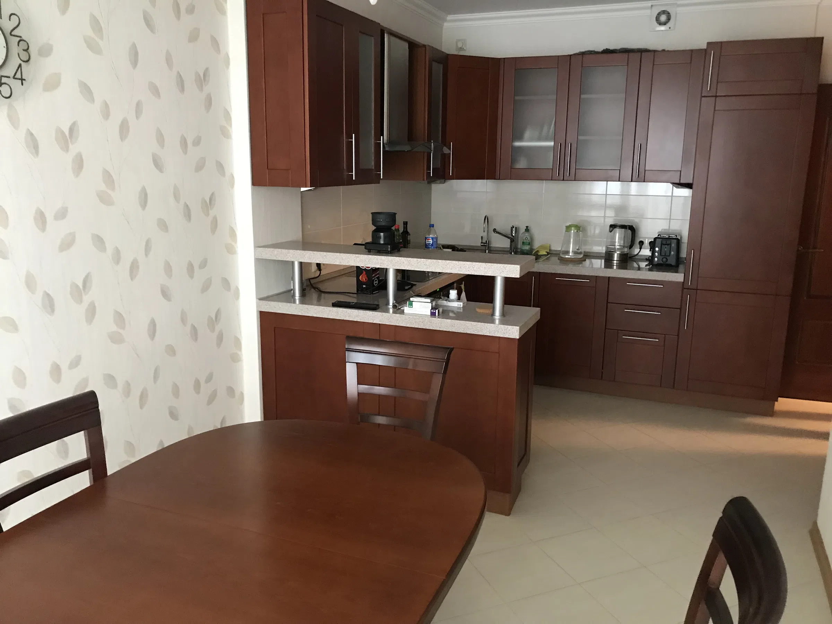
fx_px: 673
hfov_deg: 63.4
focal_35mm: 28
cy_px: 312
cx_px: 416
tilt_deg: -10.1
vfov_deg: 49.7
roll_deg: -1.9
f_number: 1.8
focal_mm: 3.99
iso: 80
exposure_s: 1/7
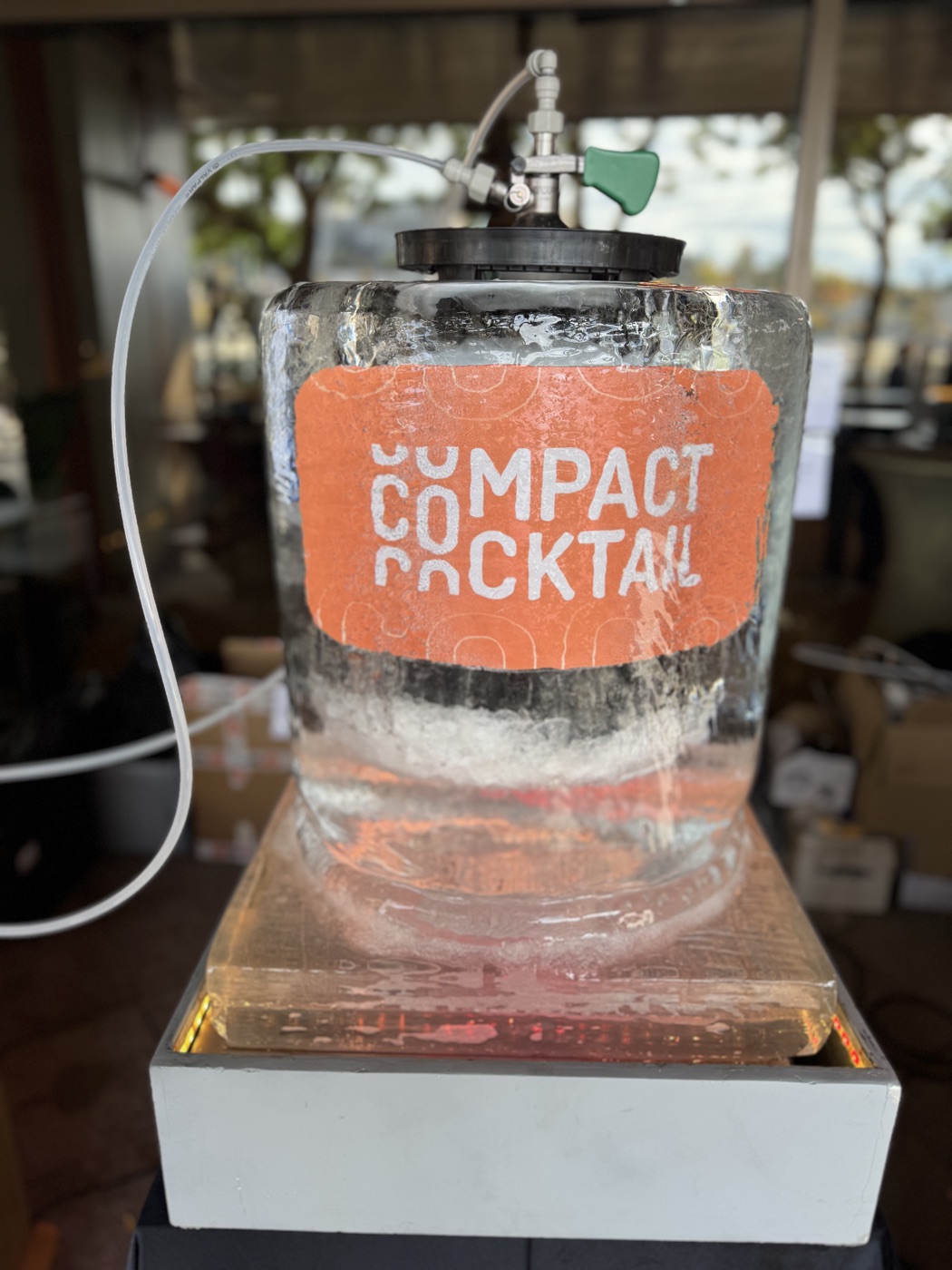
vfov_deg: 71.6
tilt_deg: -17.8
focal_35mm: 24
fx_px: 880
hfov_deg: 56.8
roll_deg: -1.0
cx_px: 476
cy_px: 635
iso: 64
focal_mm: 6.76
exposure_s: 1/169
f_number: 1.78
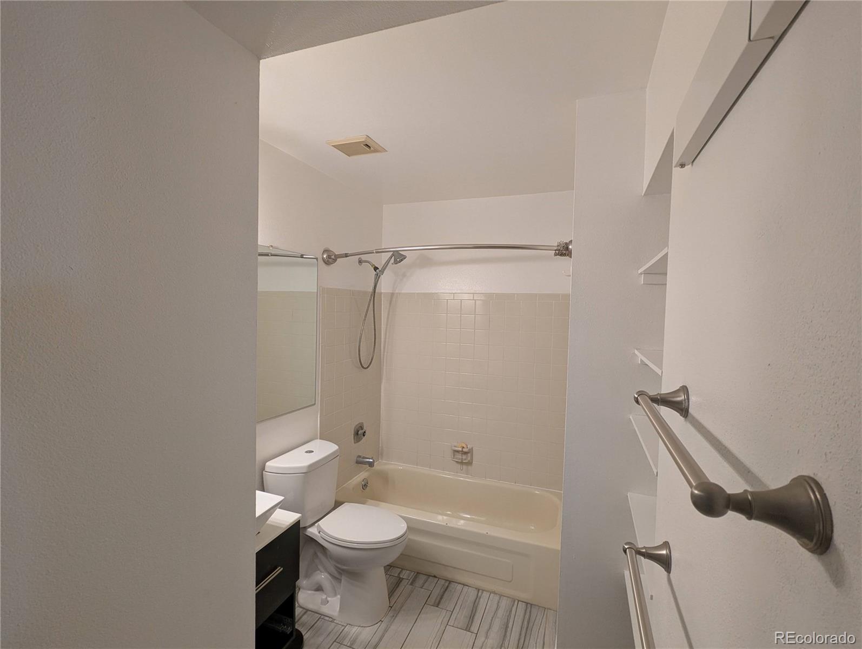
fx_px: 399
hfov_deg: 94.4
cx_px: 431
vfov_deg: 78.2
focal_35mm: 16
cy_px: 324
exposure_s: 1/40
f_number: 2.2
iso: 60
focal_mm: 2.35
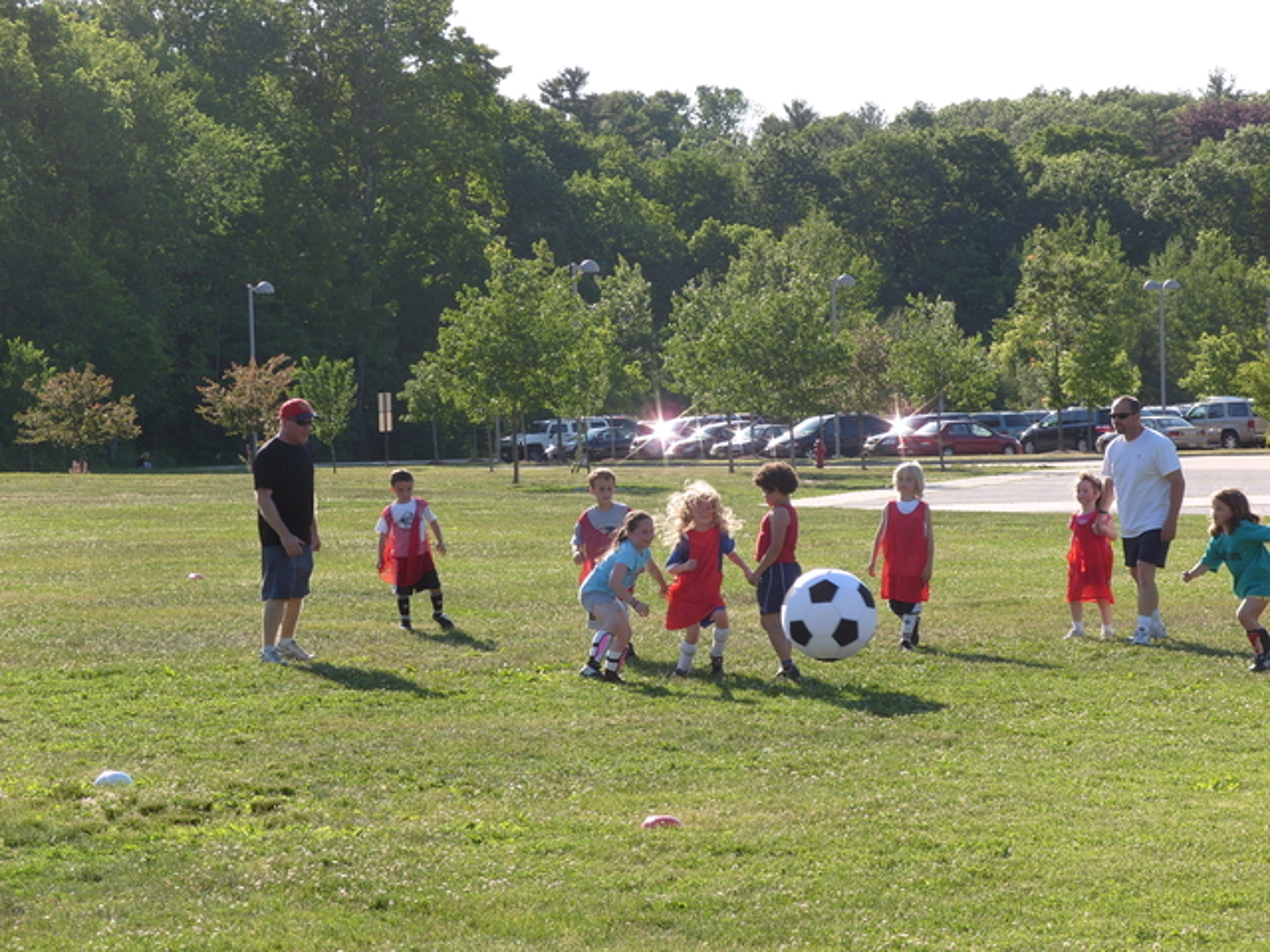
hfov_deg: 15.4
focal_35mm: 128
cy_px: 476
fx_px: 4696
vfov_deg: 11.6
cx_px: 635
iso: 80
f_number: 5.4
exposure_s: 1/350
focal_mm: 28.5
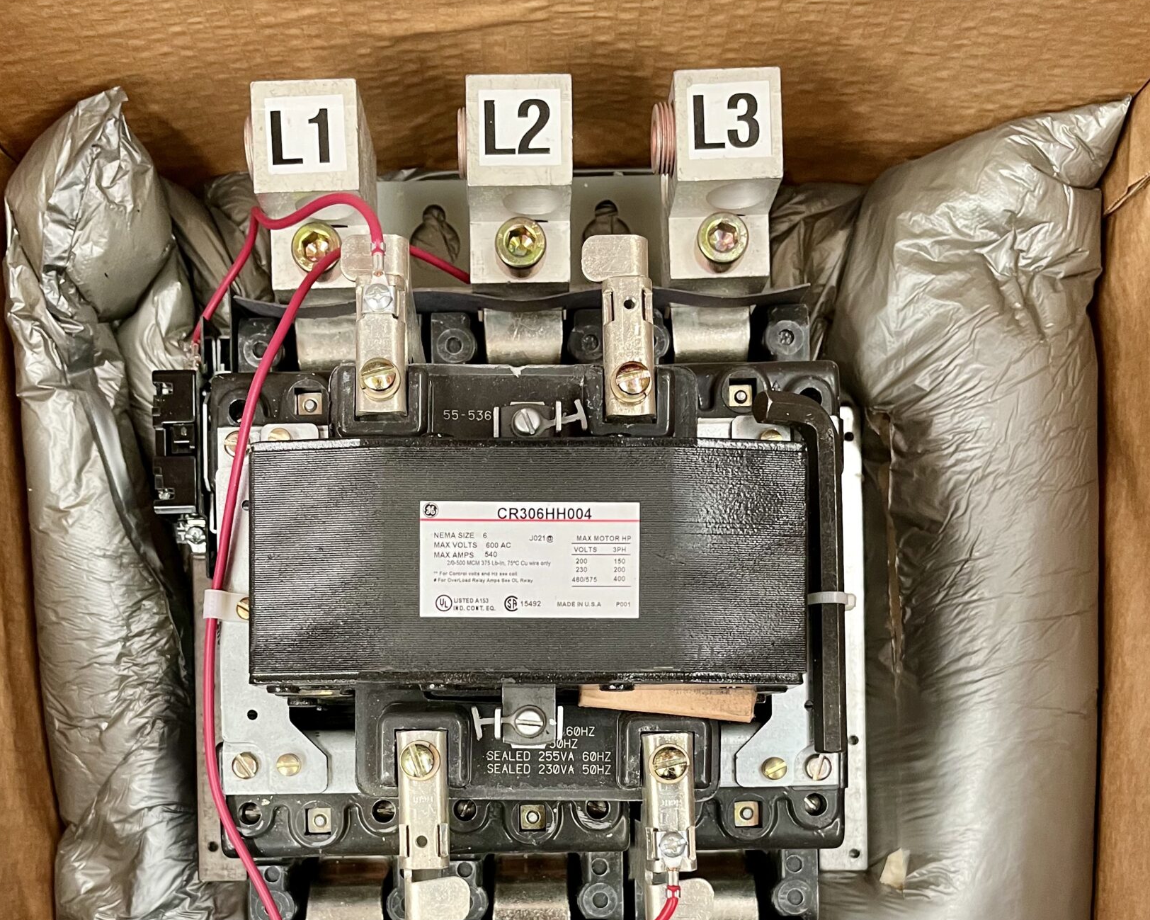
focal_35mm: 40
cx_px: 517
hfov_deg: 45.7
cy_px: 772
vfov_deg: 35.8
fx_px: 1361
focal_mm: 5.1
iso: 250
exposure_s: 1/60
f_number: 1.6
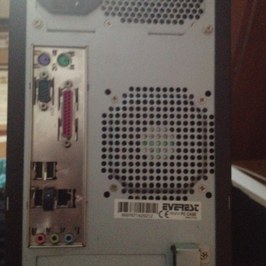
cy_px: 126
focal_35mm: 42
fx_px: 365
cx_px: 133
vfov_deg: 40.0
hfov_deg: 40.0
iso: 800
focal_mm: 4.28
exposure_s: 1/15
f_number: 2.4
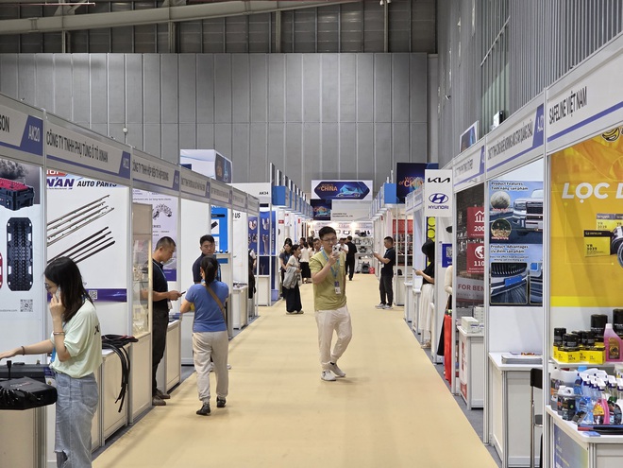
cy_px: 234
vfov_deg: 21.3
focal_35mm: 69
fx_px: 1242
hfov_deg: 28.2
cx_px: 312
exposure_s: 1/100
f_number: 2.4
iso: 250
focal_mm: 7.9
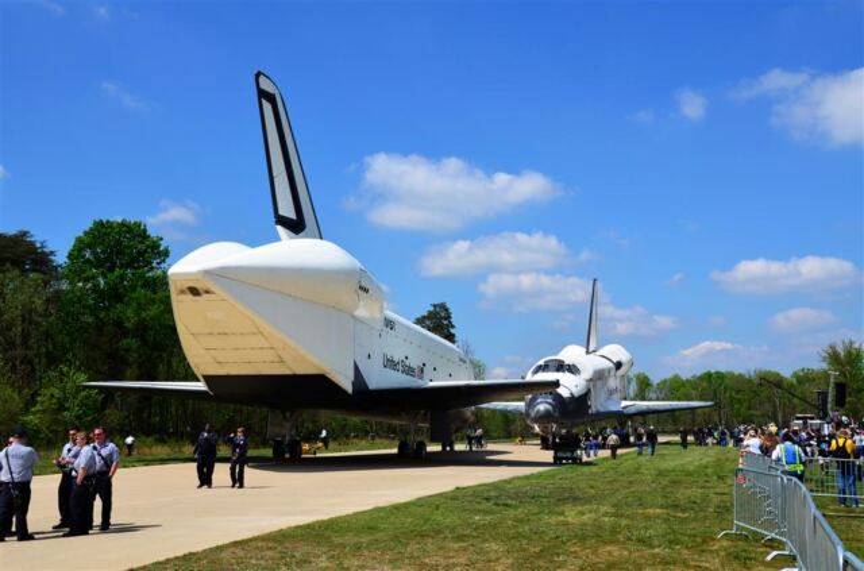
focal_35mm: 44
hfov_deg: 45.1
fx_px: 1041
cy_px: 286
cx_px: 432
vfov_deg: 30.7
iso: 200
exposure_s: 1/500
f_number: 11
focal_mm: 29
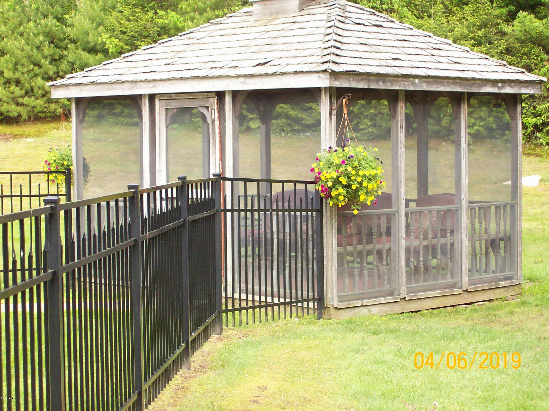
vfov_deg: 17.0
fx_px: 1379
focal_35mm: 87
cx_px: 274
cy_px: 206
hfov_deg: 22.5
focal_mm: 14.3
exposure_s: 1/126
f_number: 4.3
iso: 140
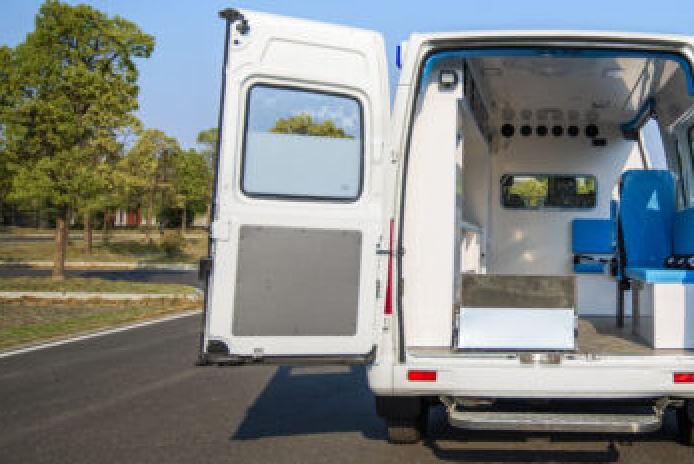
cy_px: 191
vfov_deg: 29.9
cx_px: 572
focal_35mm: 45
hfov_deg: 41.4
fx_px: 868
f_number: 4
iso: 100
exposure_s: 1/800
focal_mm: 26
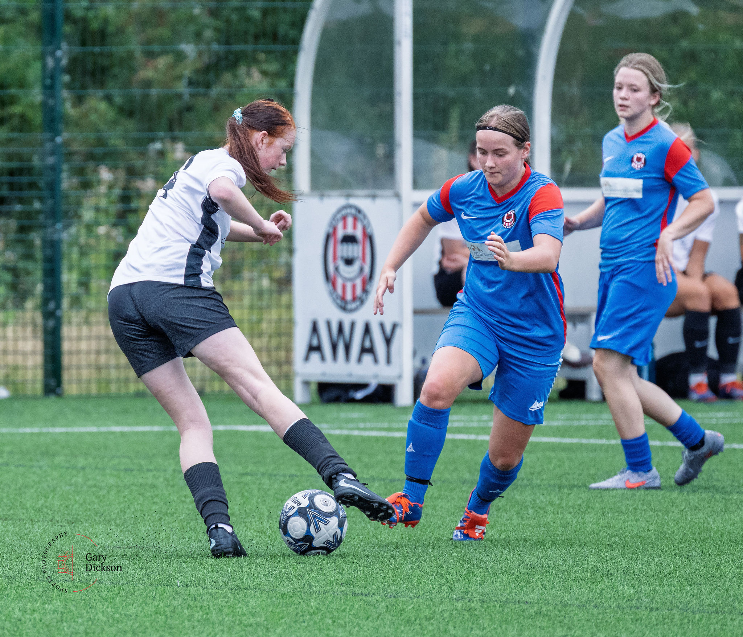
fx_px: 17961
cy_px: 310
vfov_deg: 2.0
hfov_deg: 2.4
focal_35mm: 794
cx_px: 165
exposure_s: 1/1250
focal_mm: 400
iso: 1600
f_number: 5.6
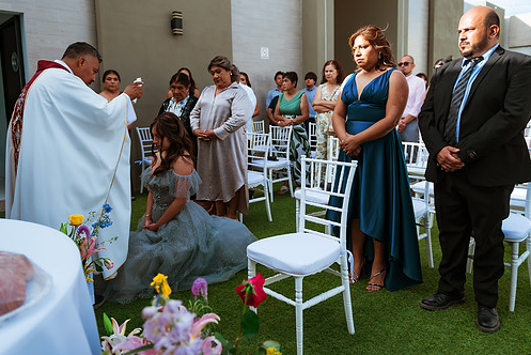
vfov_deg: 46.3
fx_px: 413
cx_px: 264
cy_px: 155
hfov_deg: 65.4
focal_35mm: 28
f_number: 2.8
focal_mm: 24
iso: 100
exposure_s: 1/800
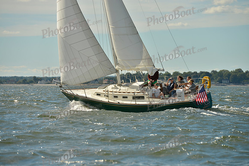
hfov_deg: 10.3
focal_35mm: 200
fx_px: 1384
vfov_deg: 6.9
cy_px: 83
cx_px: 124
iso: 200
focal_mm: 200
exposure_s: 1/1250
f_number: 8
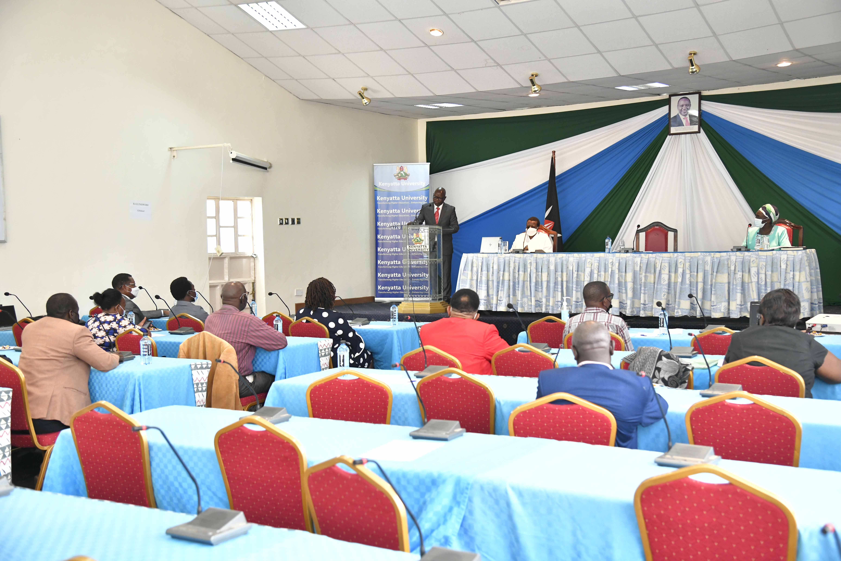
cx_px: 420
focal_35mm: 40
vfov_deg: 33.4
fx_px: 934
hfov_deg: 48.5
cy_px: 280
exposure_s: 1/125
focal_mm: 40
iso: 3200
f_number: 4.5
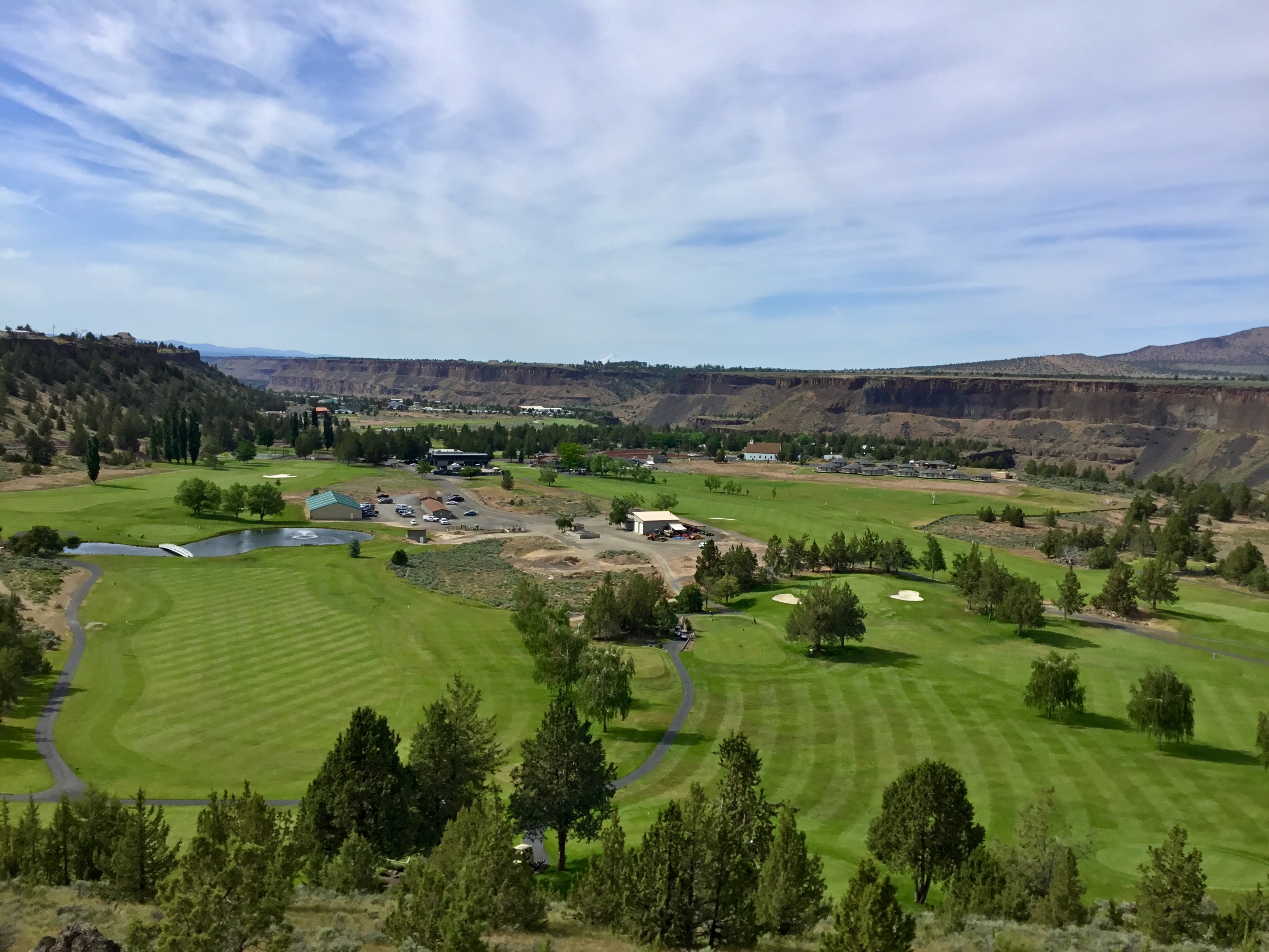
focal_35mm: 31
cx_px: 634
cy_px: 476
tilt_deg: -4.1
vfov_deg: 45.4
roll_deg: -1.2
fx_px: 1136
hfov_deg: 58.4
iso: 25
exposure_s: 1/1481
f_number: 2.4
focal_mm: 3.3
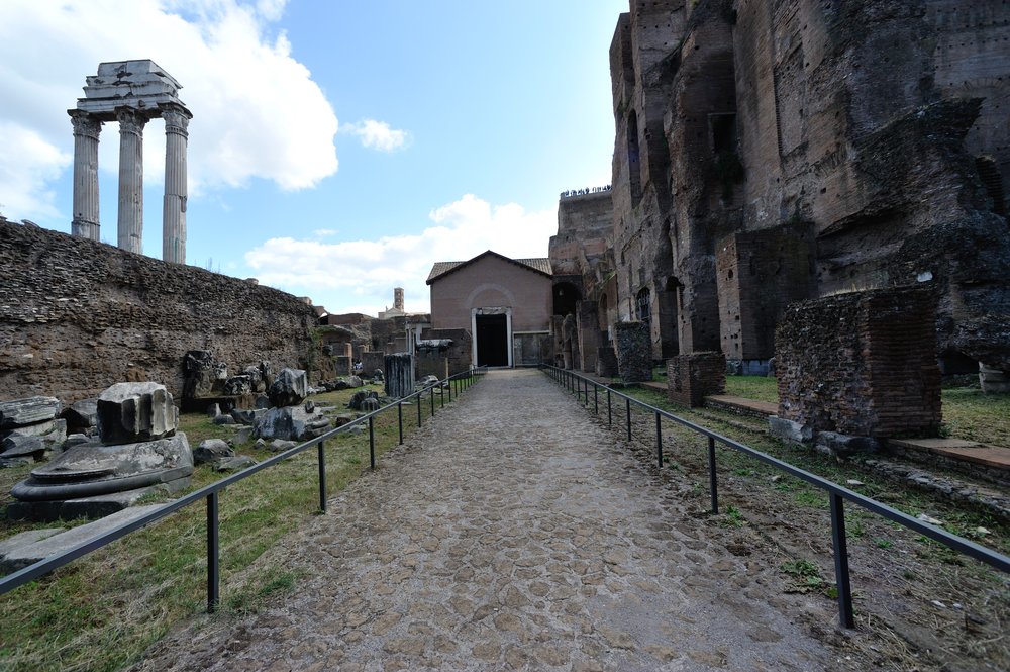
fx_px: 392
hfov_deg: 104.3
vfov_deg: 81.1
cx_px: 505
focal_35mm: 14
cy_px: 336
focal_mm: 14
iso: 200
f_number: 8
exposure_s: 1/250
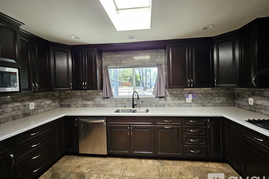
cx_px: 136
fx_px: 105
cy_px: 86
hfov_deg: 104.3
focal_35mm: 14
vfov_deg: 81.1
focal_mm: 1.74
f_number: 2.2
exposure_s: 1/60
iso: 125
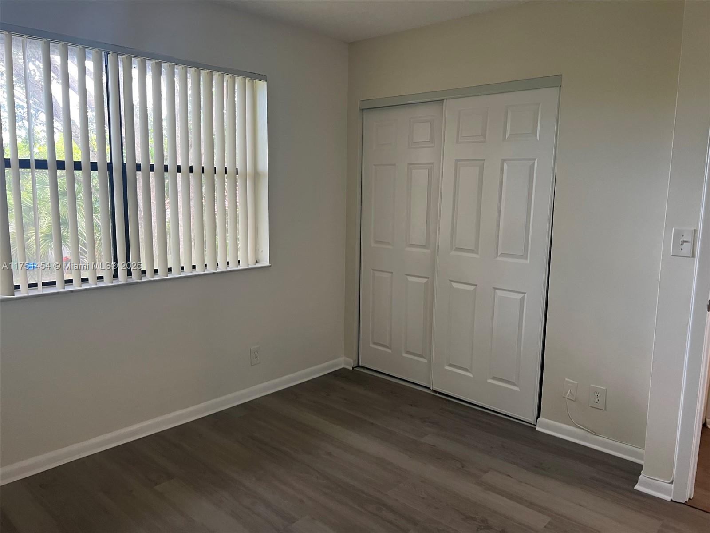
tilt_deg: -7.7
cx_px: 355
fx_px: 533
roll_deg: -1.3
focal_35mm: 26
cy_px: 266
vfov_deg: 53.1
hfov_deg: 67.3
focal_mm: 5.7
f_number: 1.5
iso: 80
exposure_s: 1/60
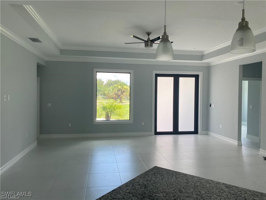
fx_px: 200
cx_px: 133
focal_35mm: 26
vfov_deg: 53.1
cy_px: 100
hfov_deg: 67.3
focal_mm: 4.25
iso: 32
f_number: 1.8
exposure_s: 1/158
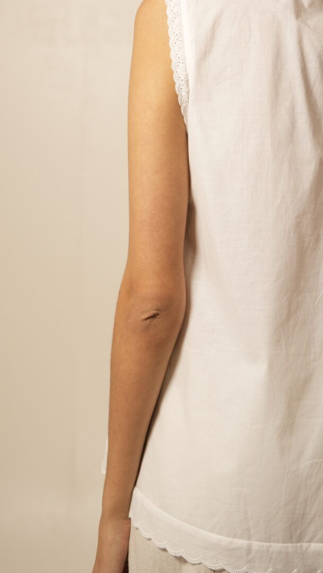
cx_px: 293
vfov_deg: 24.1
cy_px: 128
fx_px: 1324
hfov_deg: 13.8
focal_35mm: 87
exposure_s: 1/125
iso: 1000
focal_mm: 50
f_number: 4
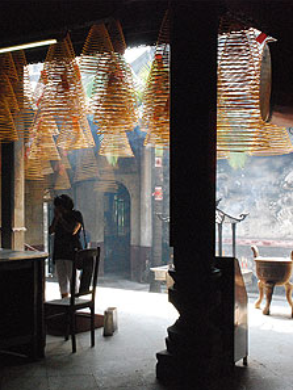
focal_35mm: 55
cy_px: 196
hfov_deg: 26.6
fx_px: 617
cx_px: 116
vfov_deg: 35.1
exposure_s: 1/250
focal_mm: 25
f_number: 10
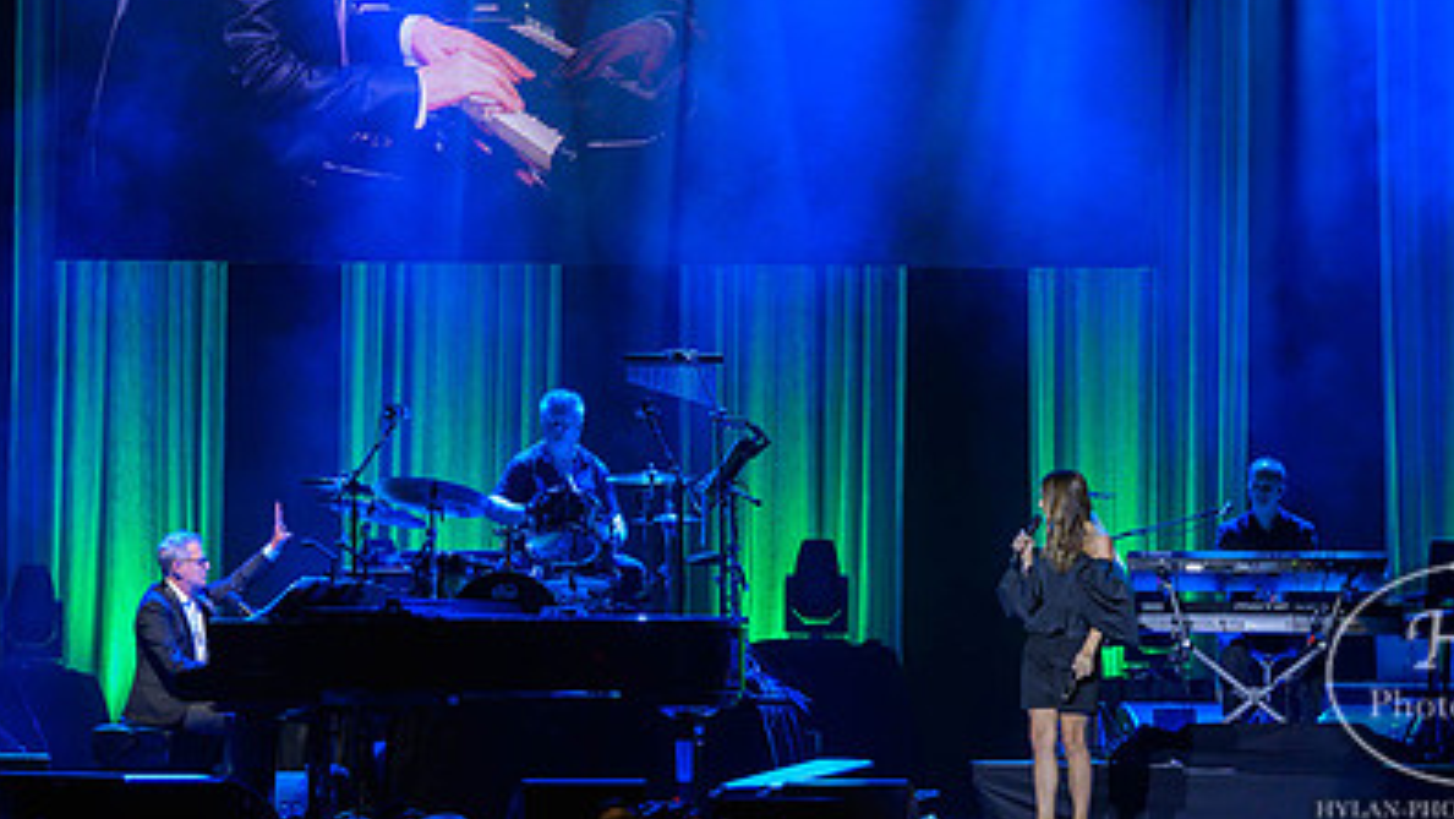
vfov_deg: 5.4
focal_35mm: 223
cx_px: 614
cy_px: 147
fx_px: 8600
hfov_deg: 9.7
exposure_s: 1/200
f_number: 4.5
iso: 2200
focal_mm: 140
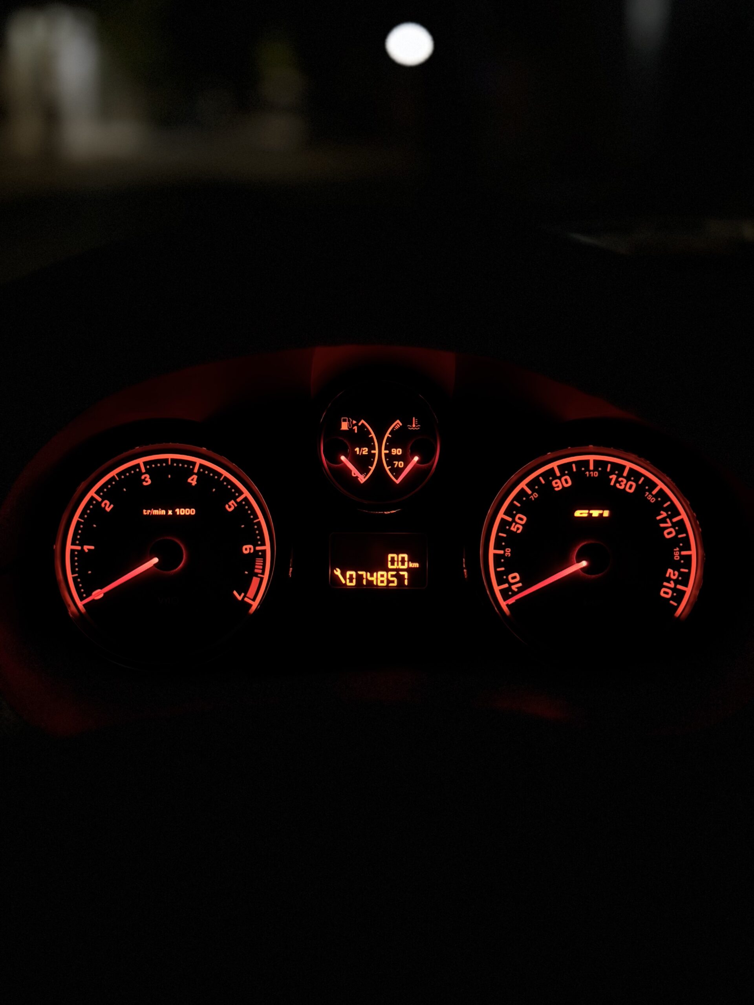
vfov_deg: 39.7
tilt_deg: -15.8
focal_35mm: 48
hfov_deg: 30.3
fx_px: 1394
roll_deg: -0.2
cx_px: 377
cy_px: 502
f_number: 1.78
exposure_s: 1/15
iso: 800
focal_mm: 6.76
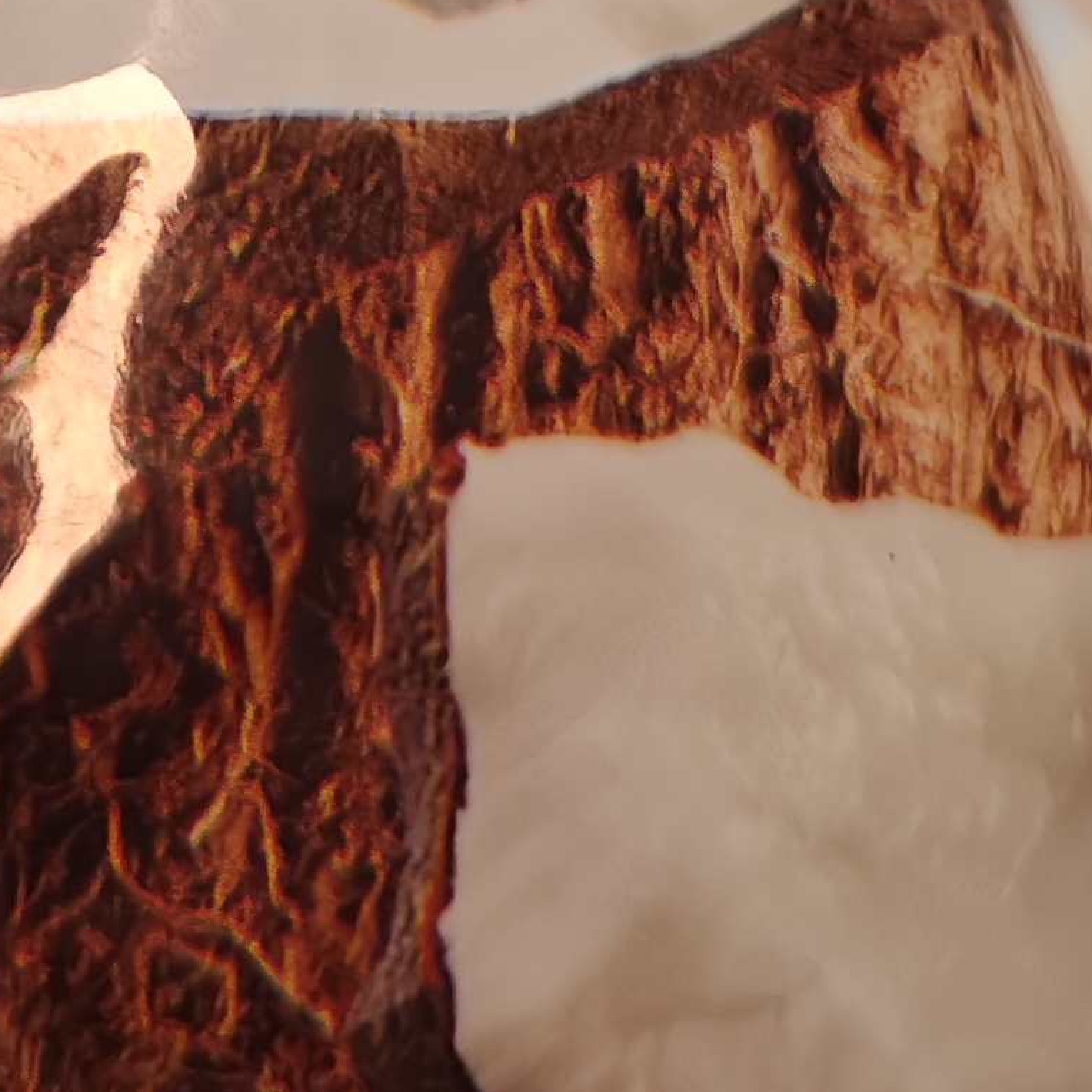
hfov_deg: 15.5
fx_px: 3890
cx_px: -156
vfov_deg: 14.3
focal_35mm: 109
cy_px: -809
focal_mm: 6.45
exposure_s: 1/616
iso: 1812
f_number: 1.68
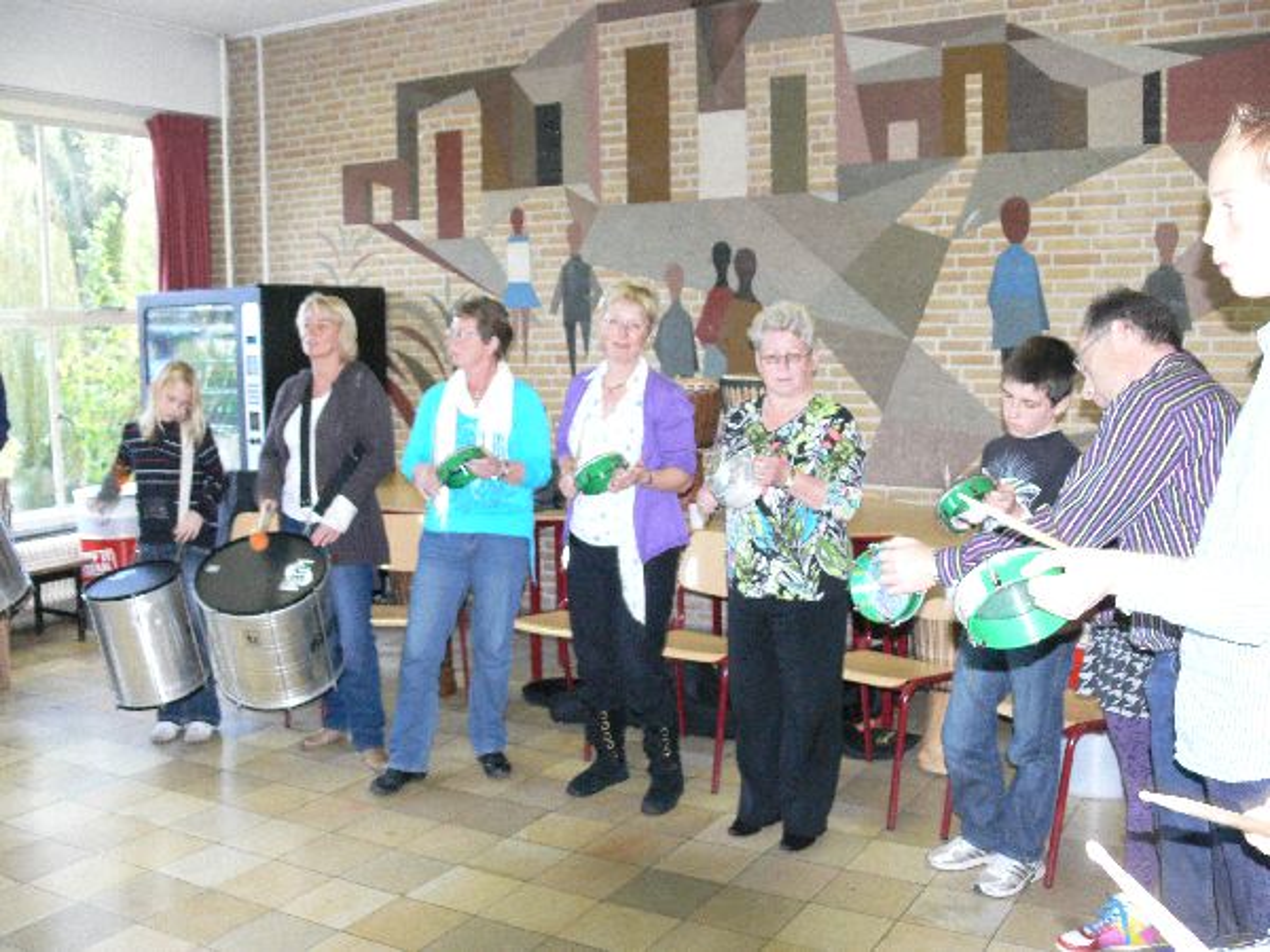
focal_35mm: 35
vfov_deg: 40.7
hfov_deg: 52.6
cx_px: 635
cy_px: 476
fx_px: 1284
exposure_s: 1/30
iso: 320
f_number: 2.8
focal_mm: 7.4
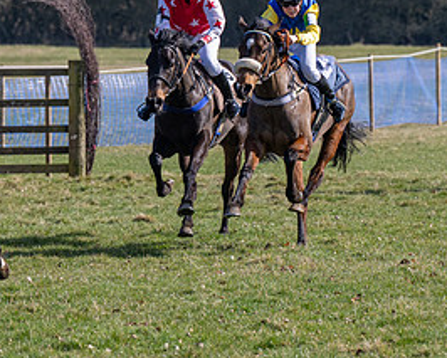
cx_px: 28
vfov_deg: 3.2
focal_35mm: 485
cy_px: 96
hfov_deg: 4.0
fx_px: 6419
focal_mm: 160
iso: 200
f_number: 5
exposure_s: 1/1250
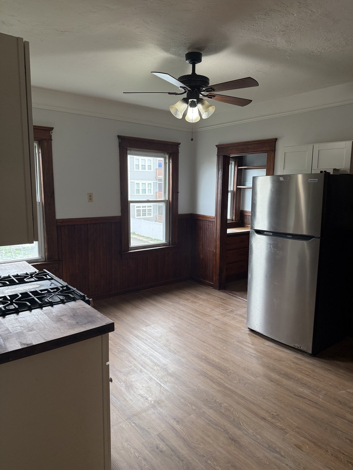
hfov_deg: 56.8
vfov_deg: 71.6
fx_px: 326
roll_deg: -1.4
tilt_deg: -8.8
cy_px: 235
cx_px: 176
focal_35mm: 24
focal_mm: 6.76
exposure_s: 1/139
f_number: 1.78
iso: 200
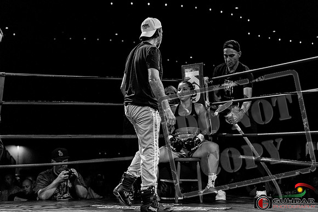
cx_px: 156
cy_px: 106
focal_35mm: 72
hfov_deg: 27.9
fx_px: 639
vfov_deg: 18.8
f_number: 4
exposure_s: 1/1000
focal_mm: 70
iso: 4000
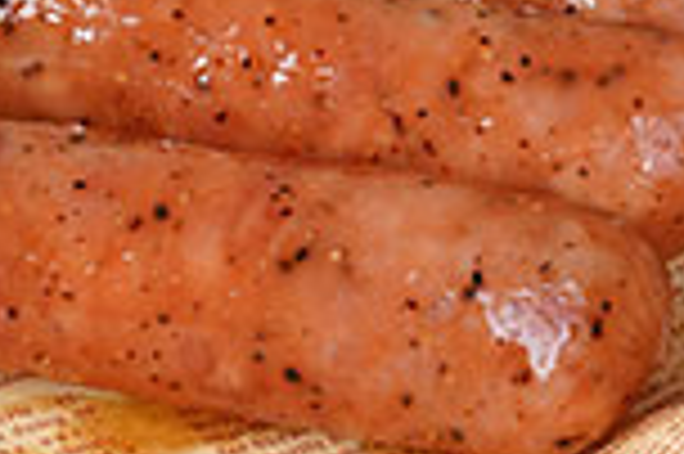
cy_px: -184
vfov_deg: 4.2
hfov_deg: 6.4
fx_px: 6149
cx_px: 266
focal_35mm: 324
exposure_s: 1/125
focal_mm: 77
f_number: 8
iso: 160
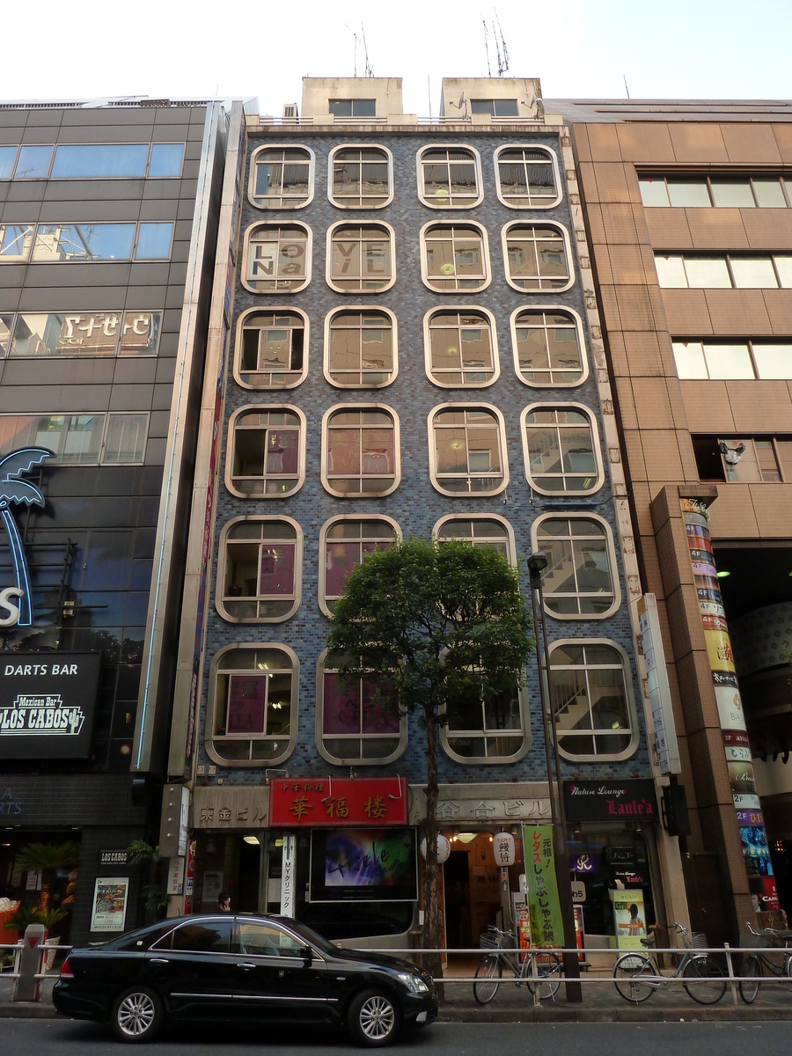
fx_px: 763
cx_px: 396
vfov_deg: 69.4
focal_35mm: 25
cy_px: 528
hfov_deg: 54.9
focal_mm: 4.1
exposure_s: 1/125
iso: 125
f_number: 4
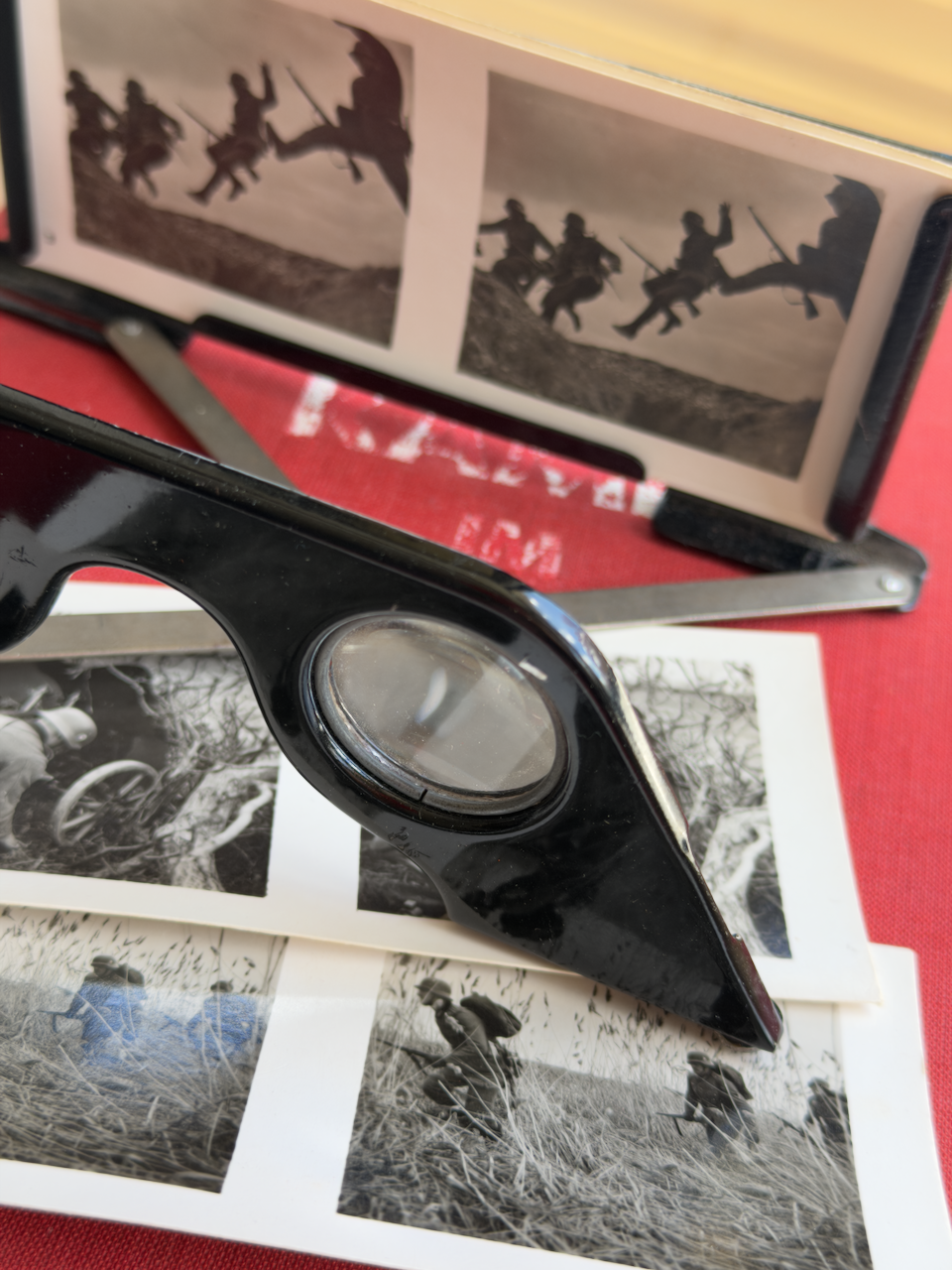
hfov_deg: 30.3
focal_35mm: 48
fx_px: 1760
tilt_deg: -43.9
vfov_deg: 39.7
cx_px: 476
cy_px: 635
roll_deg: -8.8
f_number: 1.78
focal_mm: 6.76
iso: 50
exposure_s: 1/136
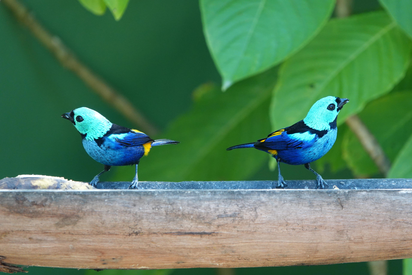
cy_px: 138
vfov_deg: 2.5
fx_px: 6260
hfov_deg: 3.8
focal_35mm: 547
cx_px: 206
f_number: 4
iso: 800
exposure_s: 1/200
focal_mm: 200.72
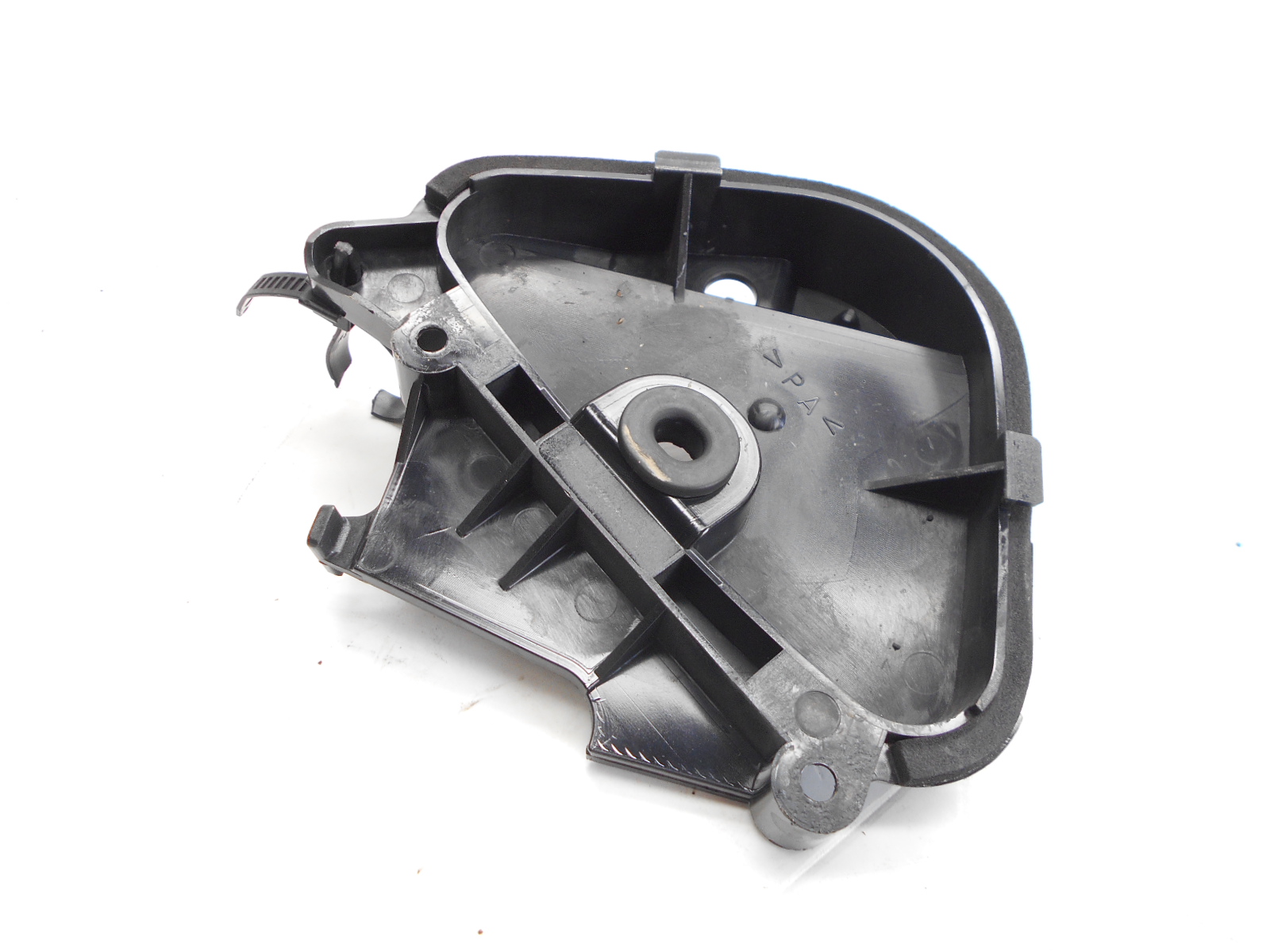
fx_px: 954
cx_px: 635
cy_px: 476
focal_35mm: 26
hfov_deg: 67.3
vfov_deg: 53.1
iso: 140
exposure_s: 1/30
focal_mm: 4.6
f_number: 3.2
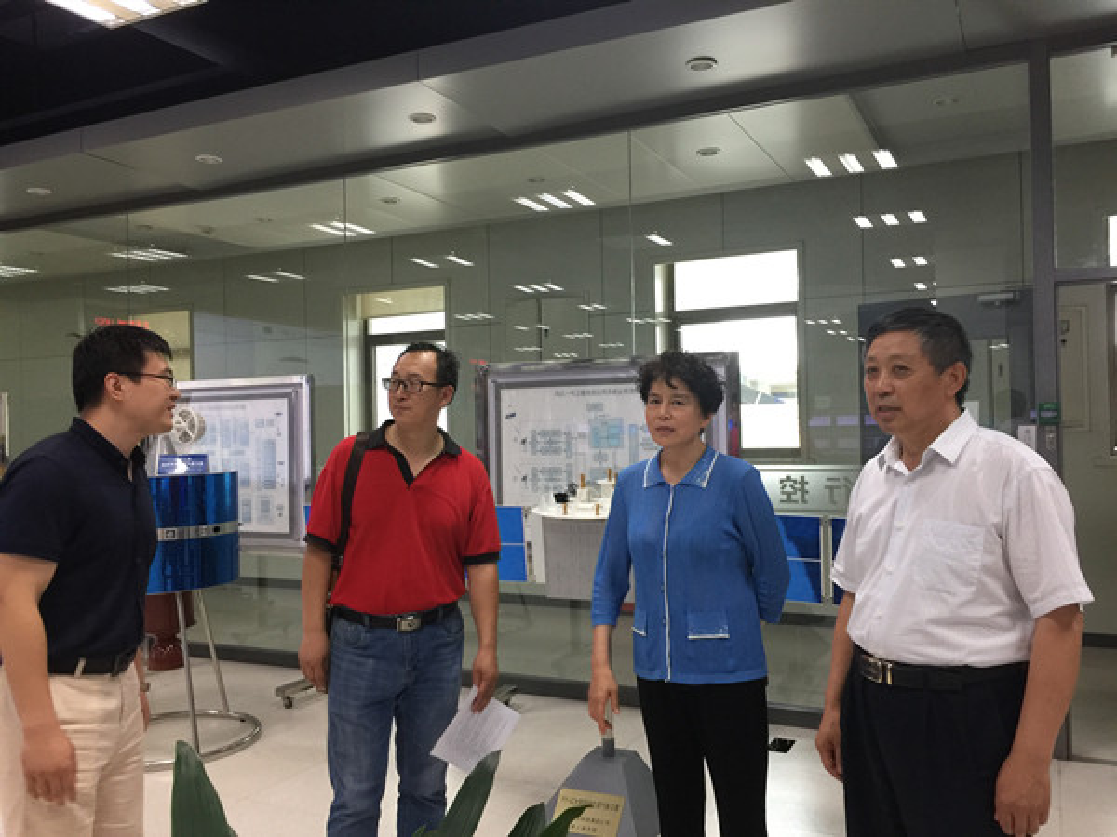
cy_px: 418
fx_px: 936
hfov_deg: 61.7
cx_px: 558
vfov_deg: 48.2
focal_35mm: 29
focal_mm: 4.15
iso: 80
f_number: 2.2
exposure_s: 1/17
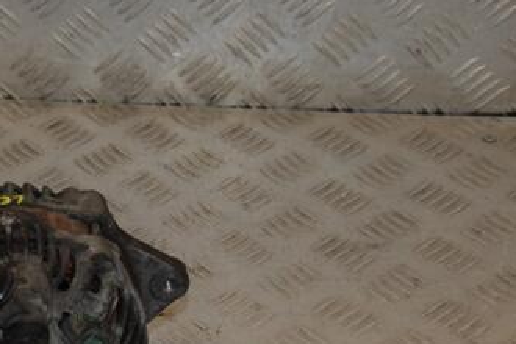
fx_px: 1562
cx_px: 66
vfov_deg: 12.5
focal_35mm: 109
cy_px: 277
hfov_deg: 18.5
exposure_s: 1/200
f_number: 8
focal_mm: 40
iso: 800
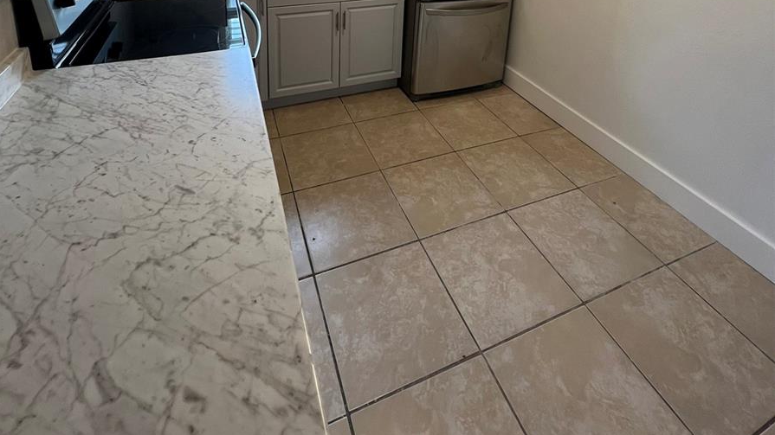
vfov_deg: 45.4
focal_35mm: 19
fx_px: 390
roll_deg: -2.2
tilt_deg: -11.2
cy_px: -33
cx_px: 386
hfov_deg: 89.6
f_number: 1.8
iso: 64
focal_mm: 1.57
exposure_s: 1/120
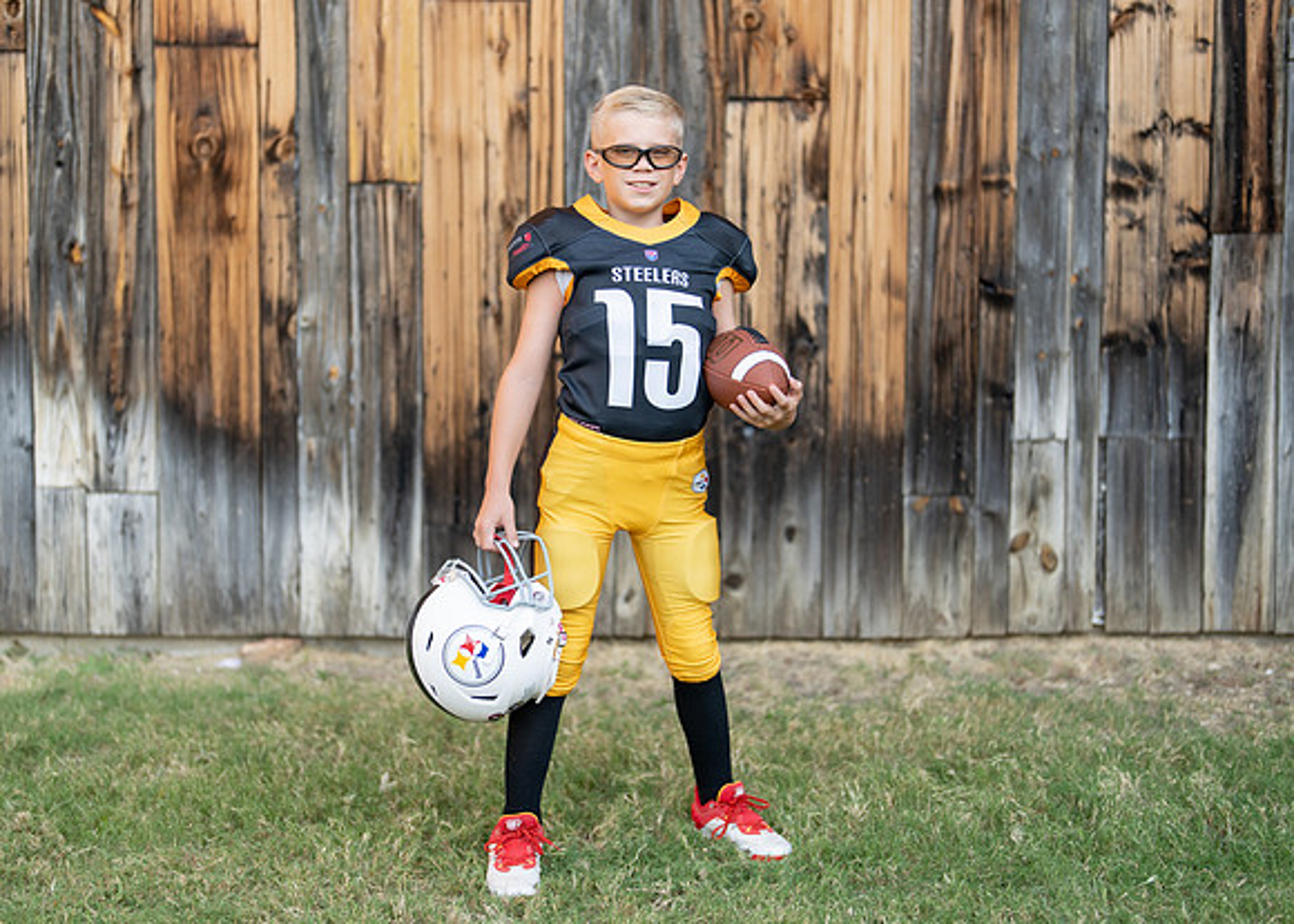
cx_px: 621
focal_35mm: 57
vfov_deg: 24.8
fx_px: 2104
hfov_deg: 34.2
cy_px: 460
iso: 100
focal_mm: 50
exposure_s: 1/2000
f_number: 1.2
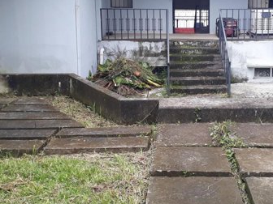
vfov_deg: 28.2
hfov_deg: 36.9
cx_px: 193
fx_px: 402
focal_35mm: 51
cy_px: 55
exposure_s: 1/323
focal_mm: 3.6
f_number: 1.9
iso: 40
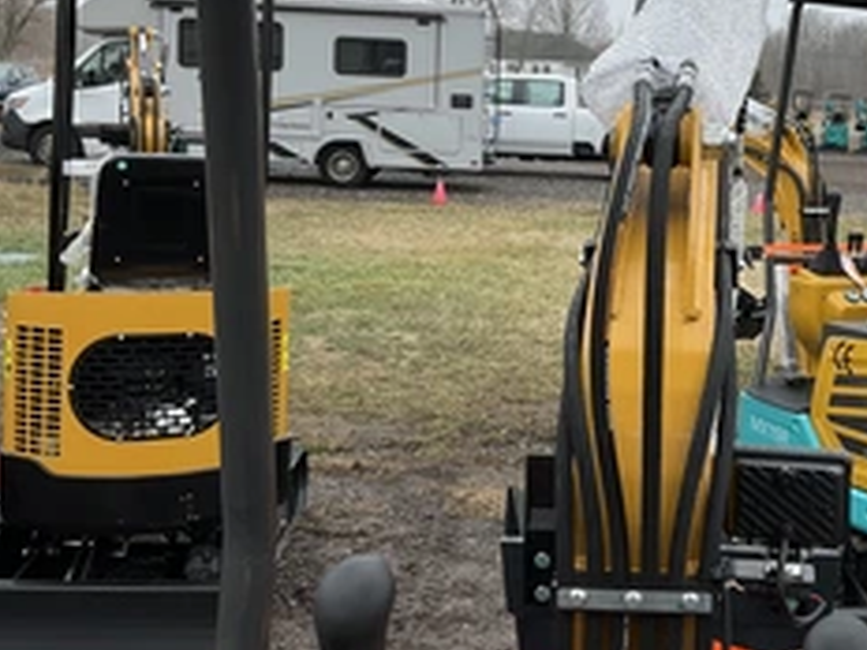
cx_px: 654
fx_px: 1252
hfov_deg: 37.2
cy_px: 183
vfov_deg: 28.8
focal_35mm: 50
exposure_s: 1/620
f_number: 1.8
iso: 25
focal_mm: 3
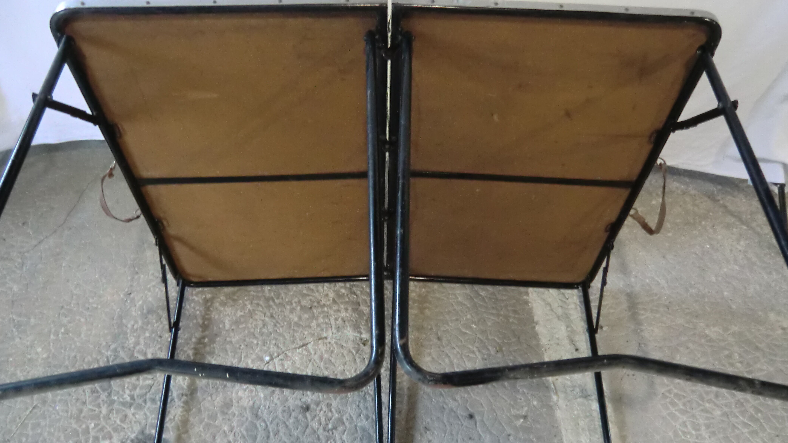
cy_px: 242
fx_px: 564
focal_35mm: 27
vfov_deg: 42.8
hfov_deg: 69.9
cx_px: 389
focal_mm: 4.3
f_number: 3.2
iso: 800
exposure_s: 1/10
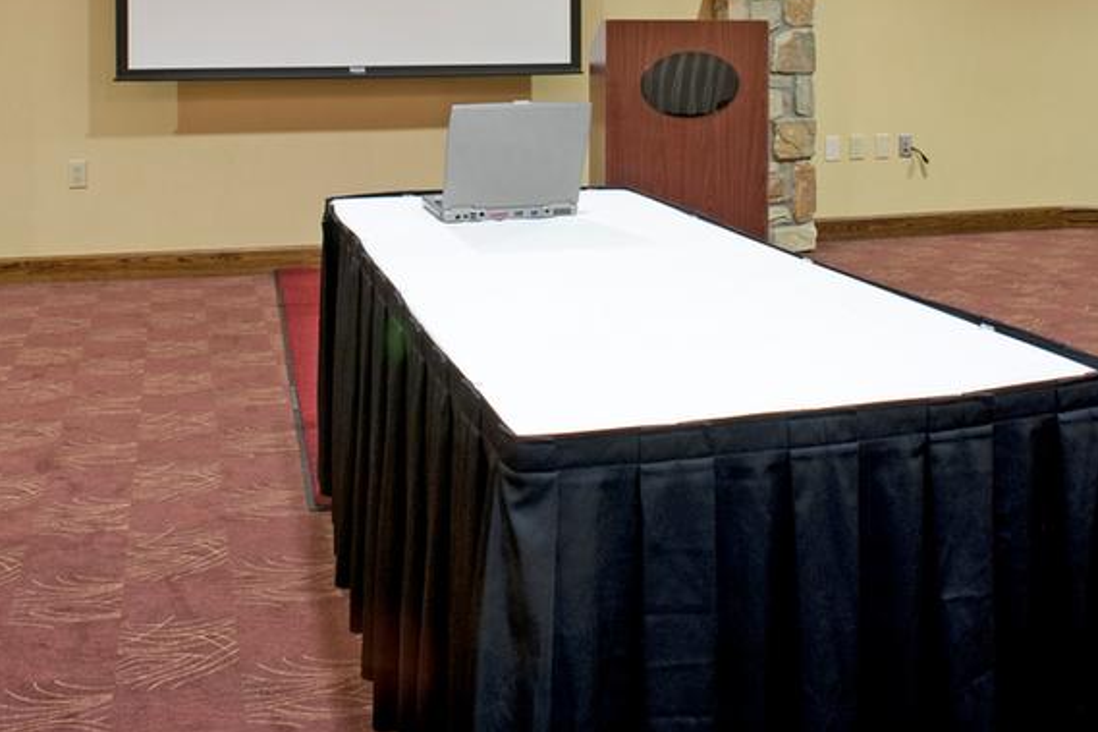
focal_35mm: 41
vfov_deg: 30.2
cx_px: 438
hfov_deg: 47.1
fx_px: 1250
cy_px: -14
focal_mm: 20
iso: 200
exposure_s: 2.5
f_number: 16
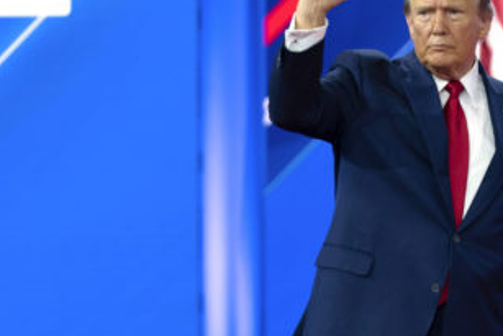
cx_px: 419
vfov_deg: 3.3
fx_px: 5871
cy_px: 264
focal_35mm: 420
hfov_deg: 4.9
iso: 1000
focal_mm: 200
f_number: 3.5
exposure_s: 1/400
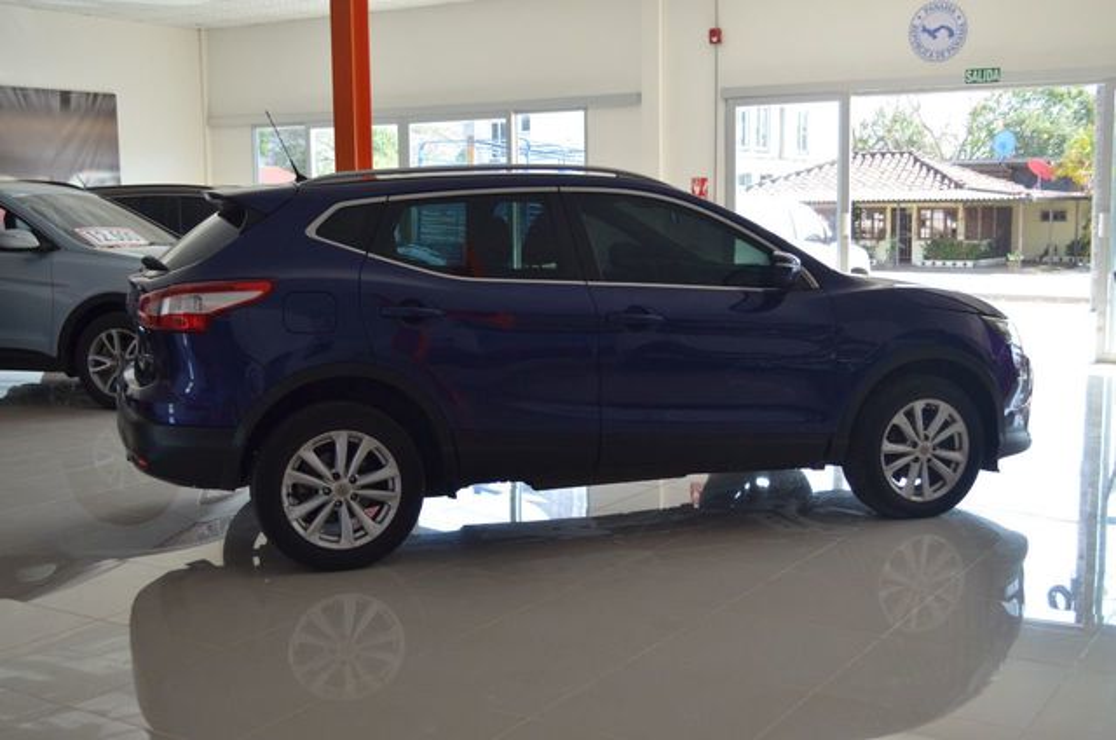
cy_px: 370
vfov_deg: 30.7
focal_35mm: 44
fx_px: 1346
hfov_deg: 45.0
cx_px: 558
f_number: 4.5
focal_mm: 29
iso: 500
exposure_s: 1/320
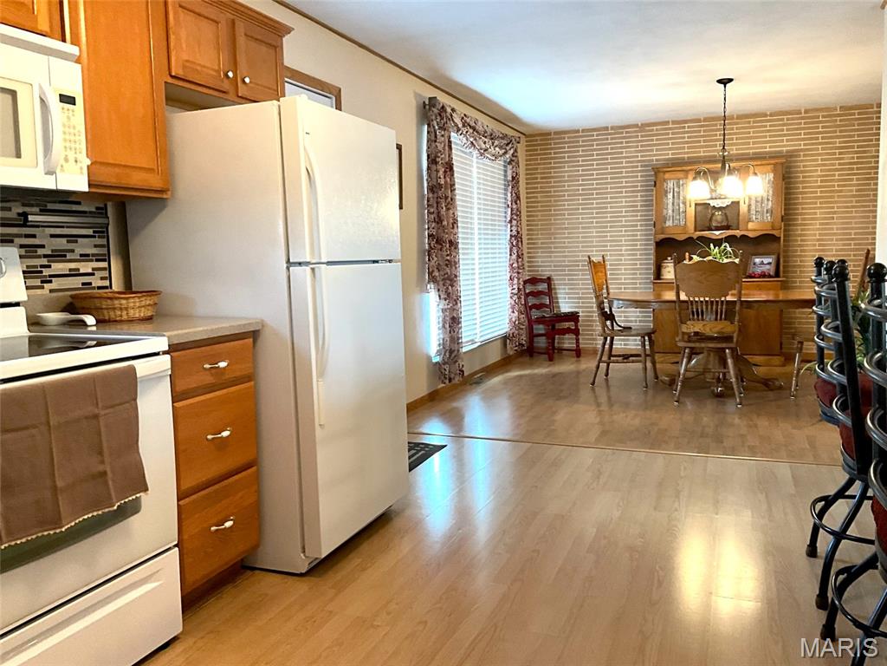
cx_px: 444
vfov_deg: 48.2
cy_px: 333
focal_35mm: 29
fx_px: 743
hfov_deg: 61.7
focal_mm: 3
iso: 160
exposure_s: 1/60
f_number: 1.8
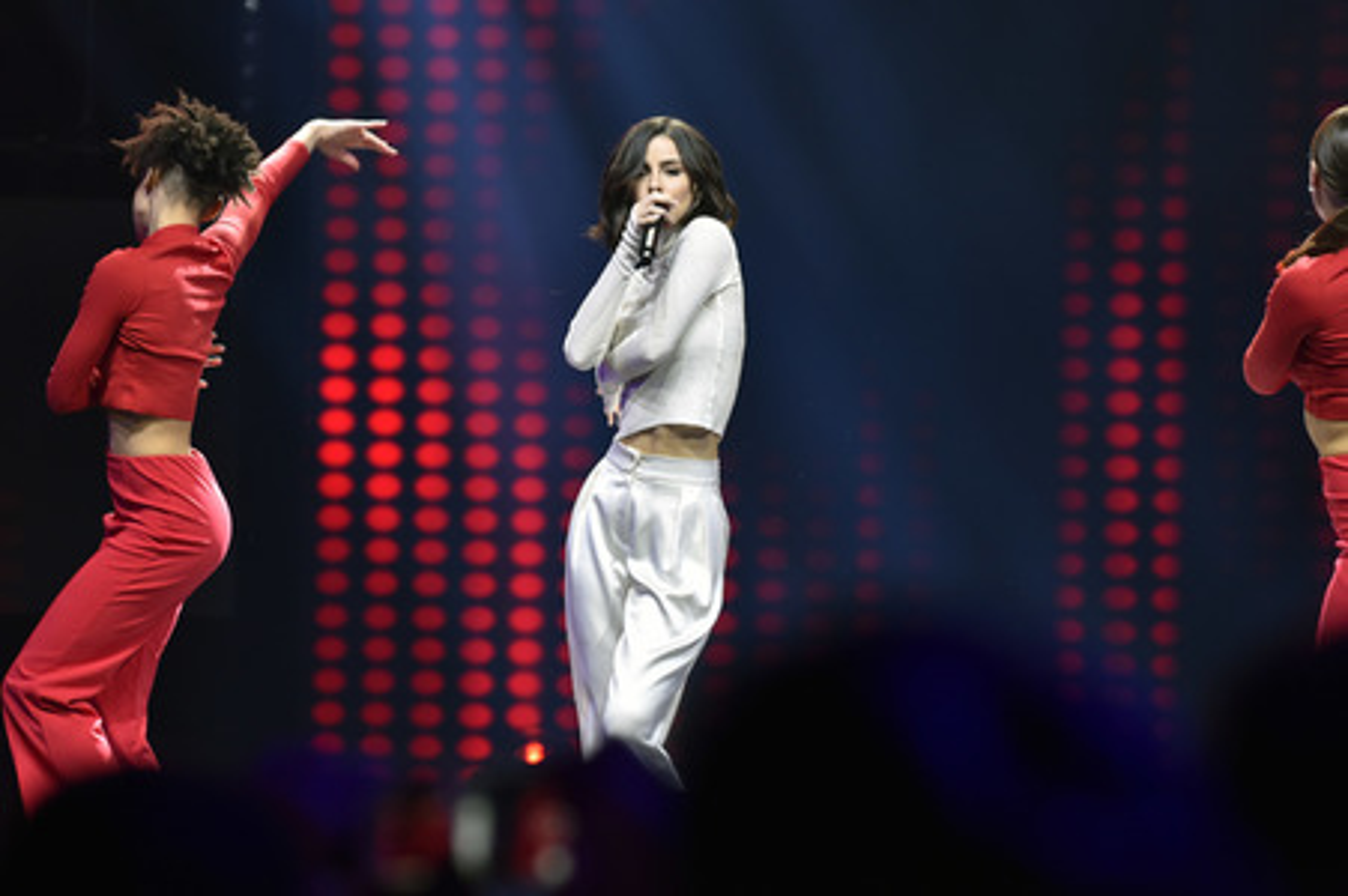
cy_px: 448
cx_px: 674
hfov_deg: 10.3
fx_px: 7483
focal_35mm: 200
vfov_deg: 6.9
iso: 1600
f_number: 5.6
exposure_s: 1/160
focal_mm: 200
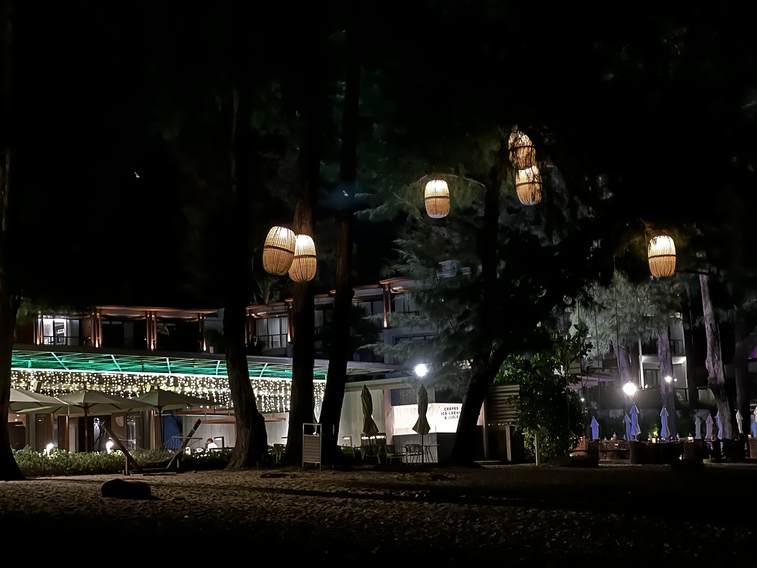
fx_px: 1684
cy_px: 284
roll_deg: +2.6
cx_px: 378
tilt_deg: +7.2
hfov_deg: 25.3
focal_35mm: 77
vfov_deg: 19.1
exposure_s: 1/4
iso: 640
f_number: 2.8
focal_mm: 9
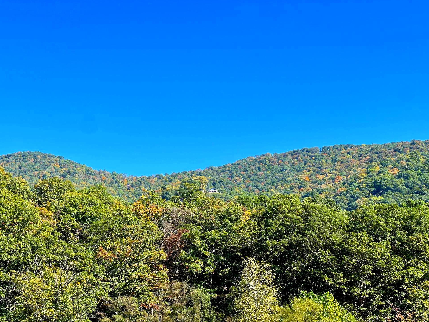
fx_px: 1016
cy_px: 171
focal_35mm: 82
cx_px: 205
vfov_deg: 18.0
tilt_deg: +10.2
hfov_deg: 23.8
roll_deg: -1.2
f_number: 2.8
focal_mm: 9
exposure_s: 1/555
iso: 32
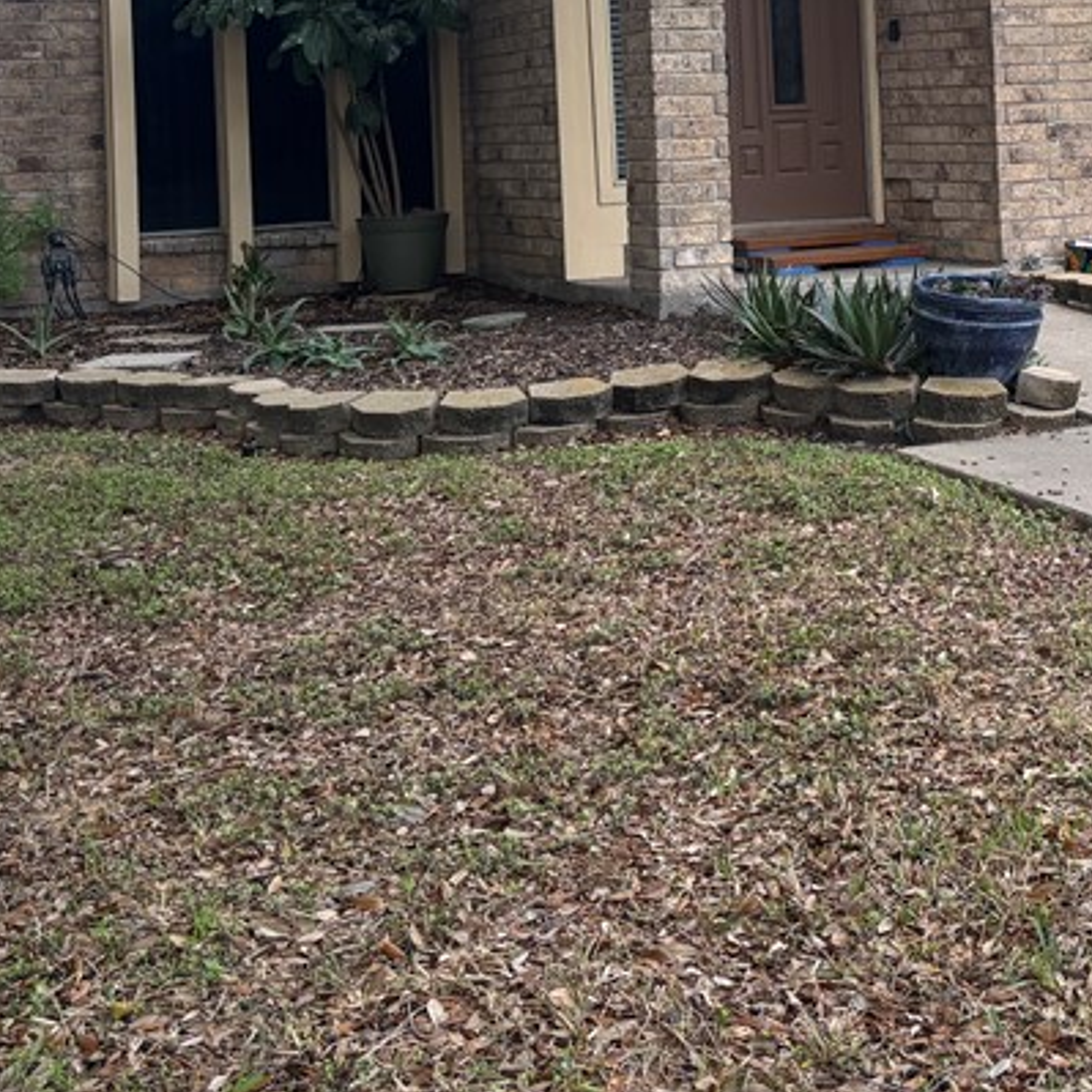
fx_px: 2106
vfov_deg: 28.0
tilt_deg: +0.4
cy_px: 104
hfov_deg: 28.5
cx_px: 851
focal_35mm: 59
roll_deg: +2.3
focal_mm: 5.96
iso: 50
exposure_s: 1/221
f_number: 1.6
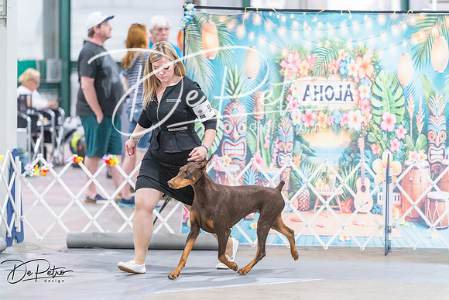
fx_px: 2320
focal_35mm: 186
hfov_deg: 11.1
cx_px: 224
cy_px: 150
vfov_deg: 7.4
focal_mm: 186
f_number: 2.8
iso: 6400
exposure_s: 1/320
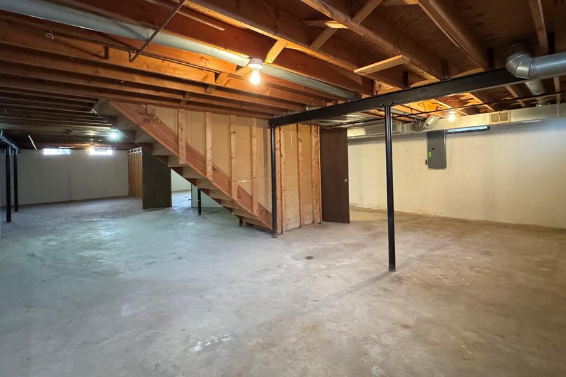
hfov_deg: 92.9
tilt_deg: -0.9
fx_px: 267
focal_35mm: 17
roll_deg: +2.1
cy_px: 162
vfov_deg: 70.1
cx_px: 315
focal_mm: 2.22
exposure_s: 1/60
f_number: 2.2
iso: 1250
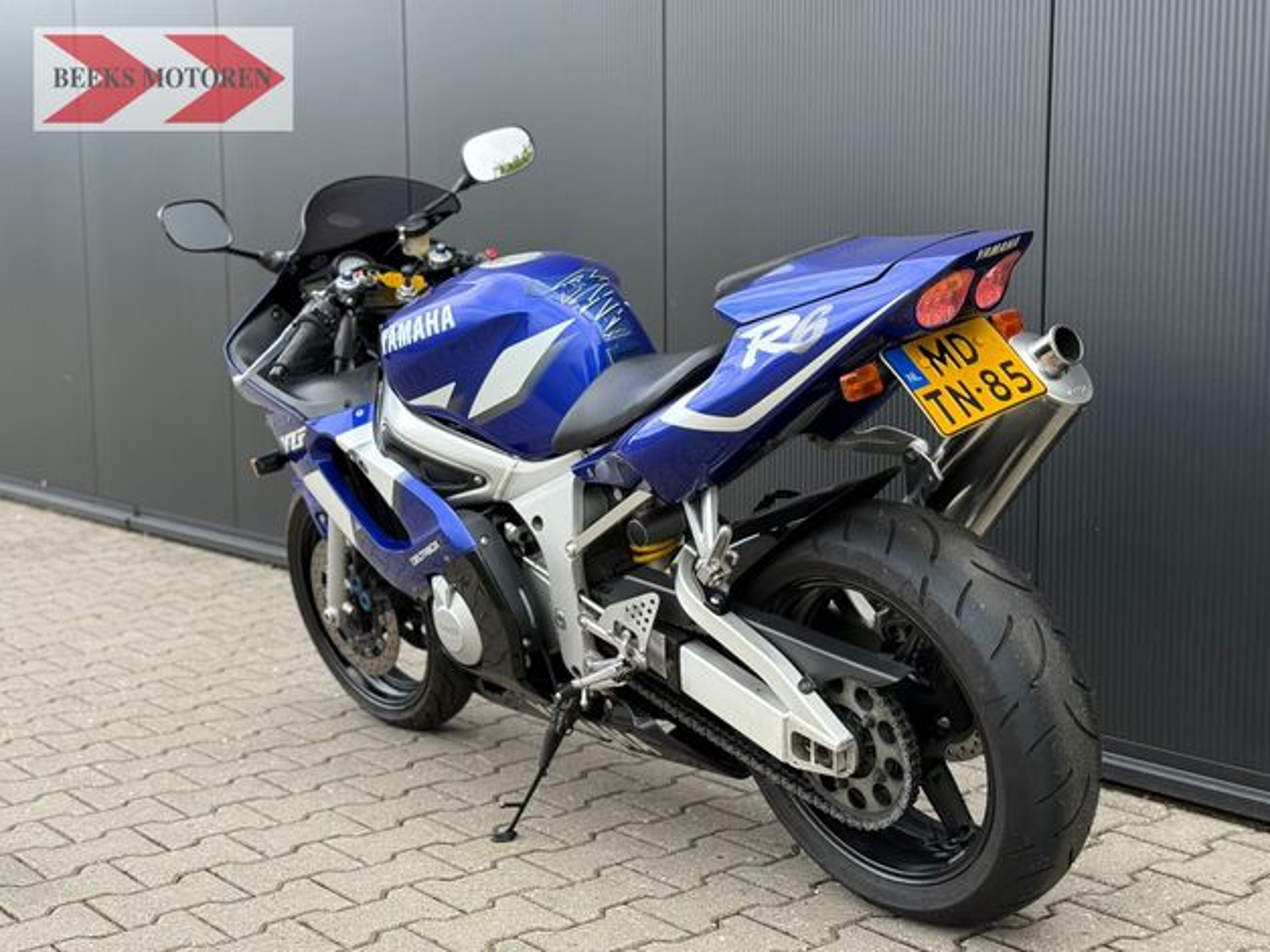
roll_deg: +0.5
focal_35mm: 49
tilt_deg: -6.8
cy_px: 482
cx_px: 646
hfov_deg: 38.9
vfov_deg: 29.7
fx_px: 1797
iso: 80
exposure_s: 1/641
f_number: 1.78
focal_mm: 6.76
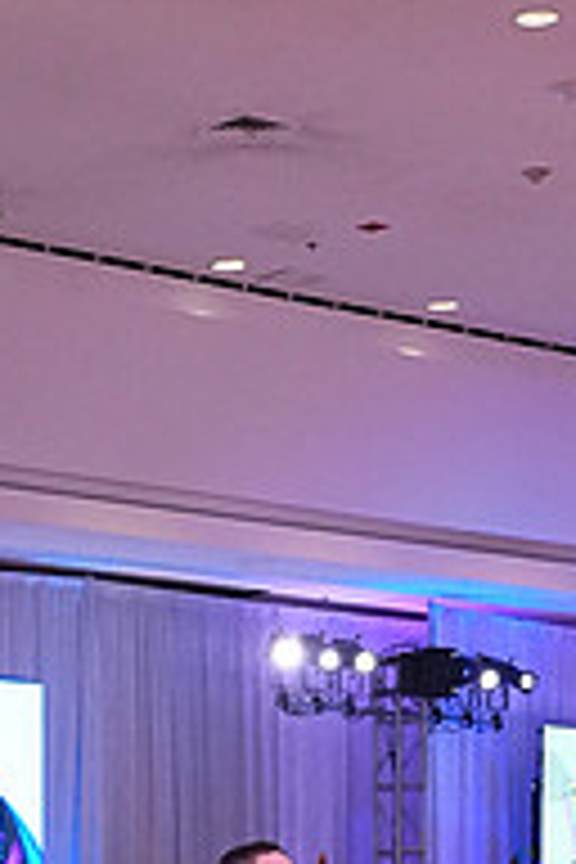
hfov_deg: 10.8
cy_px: 1274
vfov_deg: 15.0
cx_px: 97
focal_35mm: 127
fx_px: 3048
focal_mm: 28
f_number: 5.6
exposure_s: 1/320
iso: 3200
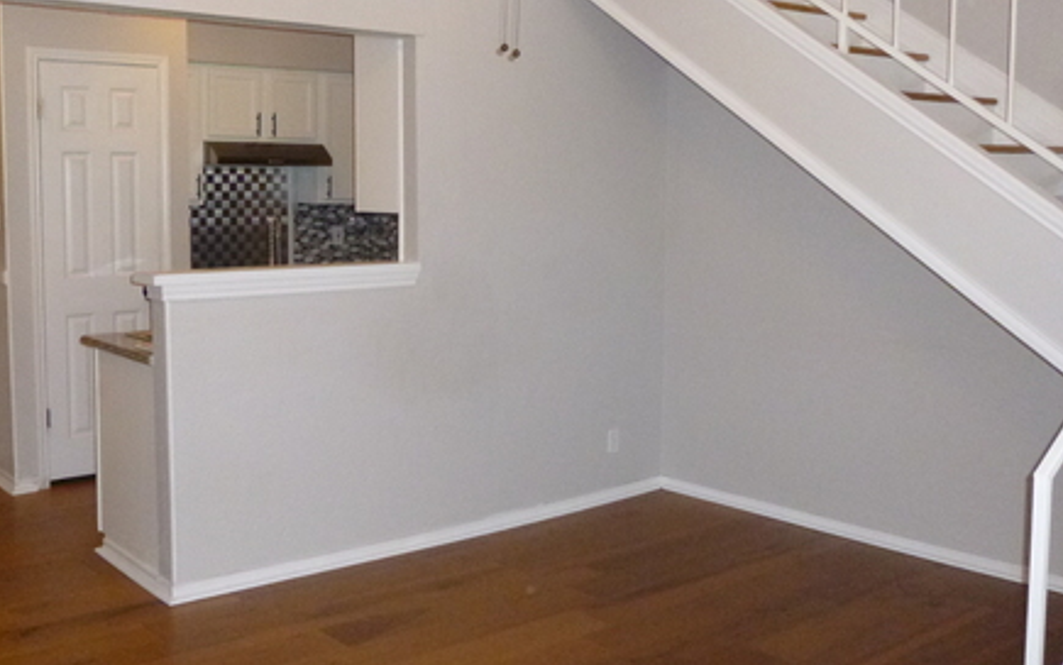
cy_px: 291
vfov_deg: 32.7
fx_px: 1130
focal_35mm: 39
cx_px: 401
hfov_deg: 49.9
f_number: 3.1
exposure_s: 1/60
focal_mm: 4.5
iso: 500
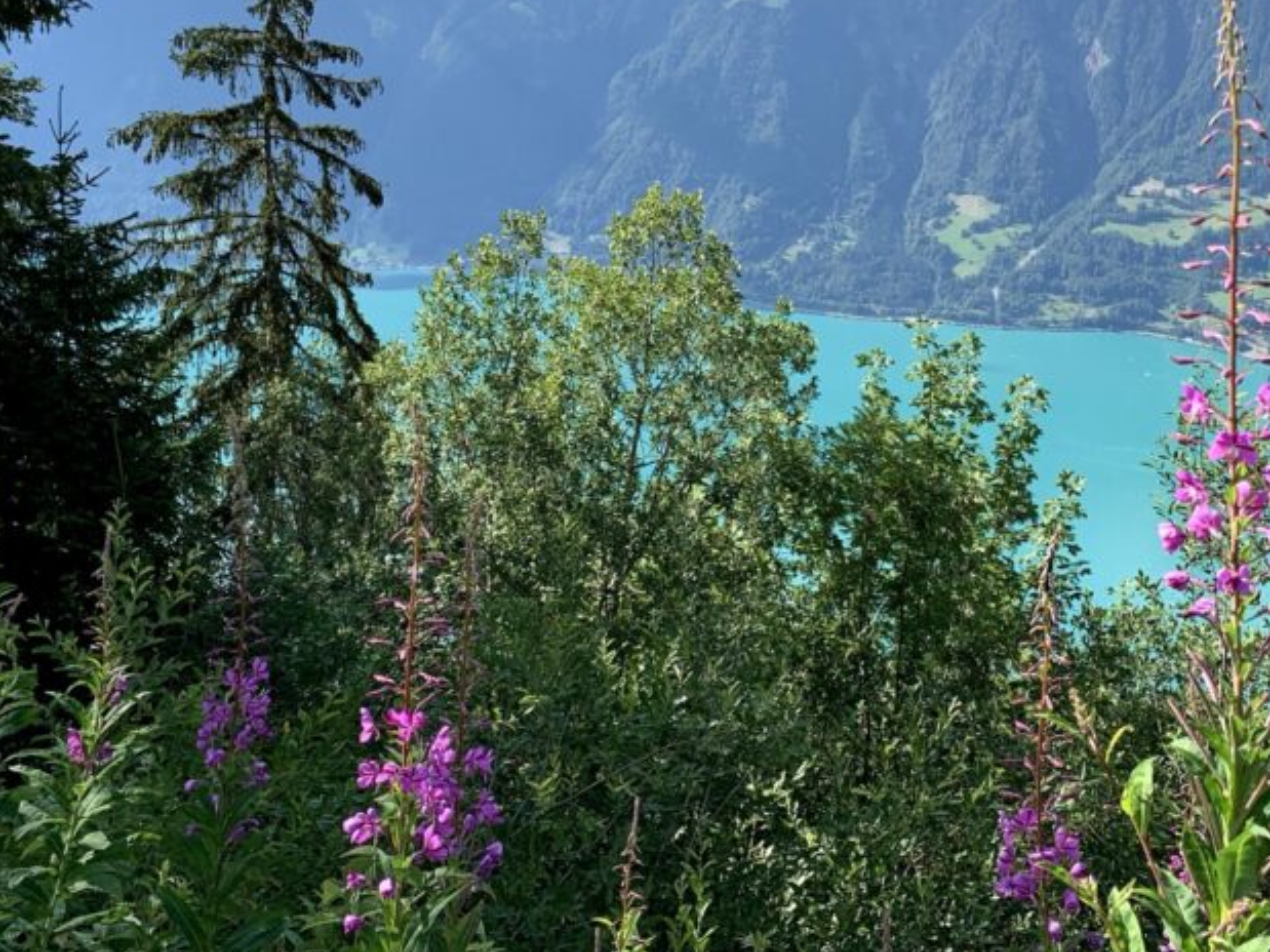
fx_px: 1577
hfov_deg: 43.8
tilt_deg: -5.7
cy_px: 176
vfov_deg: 32.6
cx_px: 677
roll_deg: -1.0
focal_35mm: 43
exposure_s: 1/1953
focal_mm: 4.25
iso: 25
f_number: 1.8
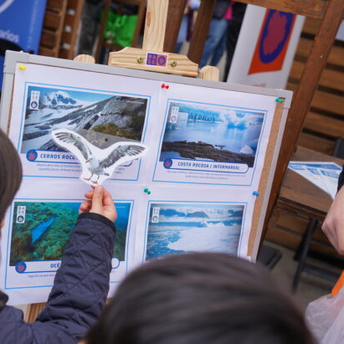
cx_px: 91
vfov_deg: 34.0
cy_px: 172
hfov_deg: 33.4
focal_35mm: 50
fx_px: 562
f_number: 4.5
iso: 100
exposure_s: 1/400
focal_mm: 39
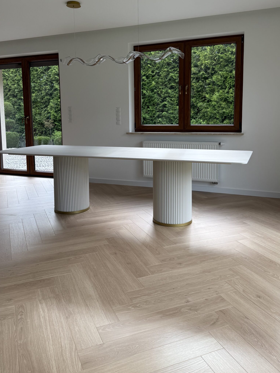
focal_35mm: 30
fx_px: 324
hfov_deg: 46.8
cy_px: 144
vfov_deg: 59.3
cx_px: 141
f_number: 1.78
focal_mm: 6.76
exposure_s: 1/329
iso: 80
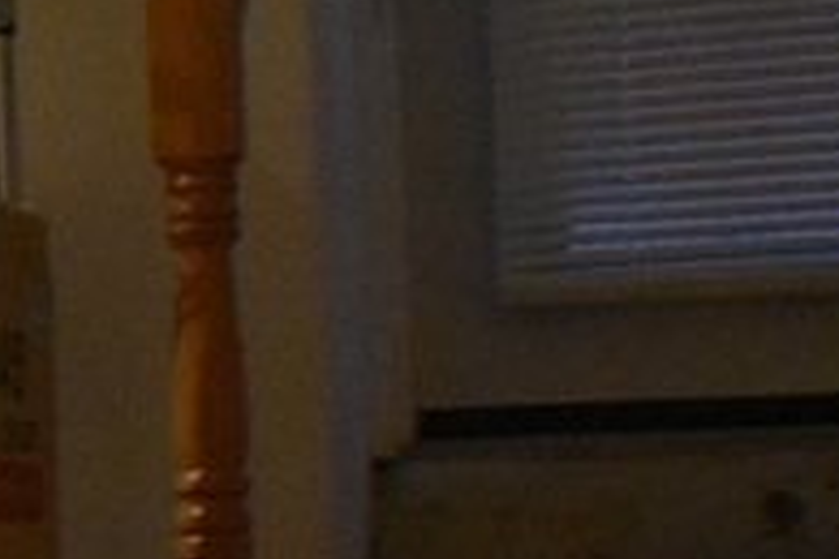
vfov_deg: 7.2
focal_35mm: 189
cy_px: 617
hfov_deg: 9.8
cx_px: -1024
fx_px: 4404
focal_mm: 24
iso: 4500
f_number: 4
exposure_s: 1/125
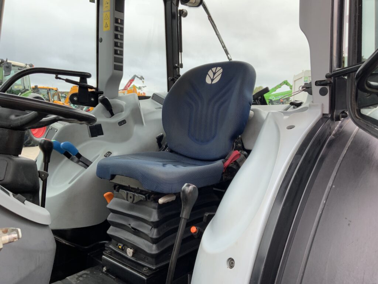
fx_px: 317
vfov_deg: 48.2
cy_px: 142
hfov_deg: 61.7
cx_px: 189
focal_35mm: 29
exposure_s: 1/122
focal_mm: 3
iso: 16
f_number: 1.8
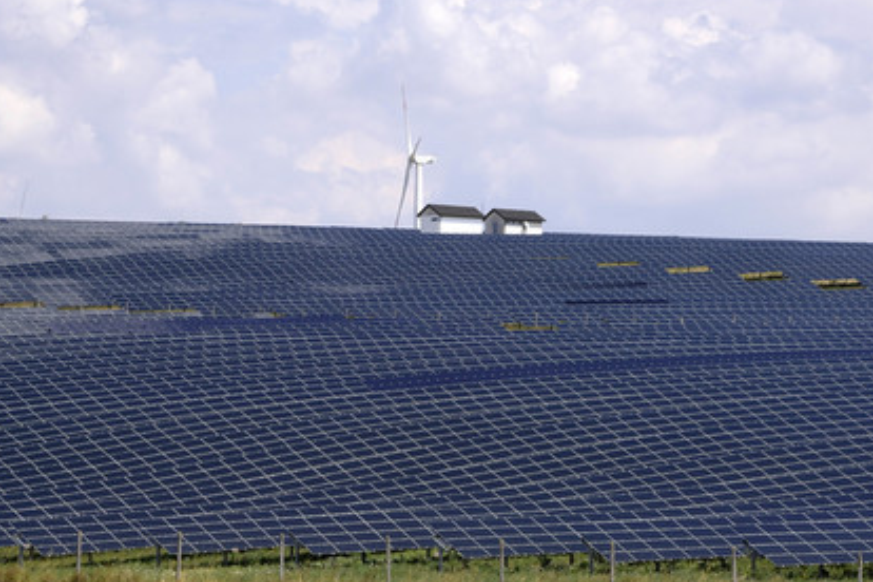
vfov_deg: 8.4
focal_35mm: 163
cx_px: 430
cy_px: 306
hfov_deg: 12.6
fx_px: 3952
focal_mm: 150
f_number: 18
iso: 1000
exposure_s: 1/640
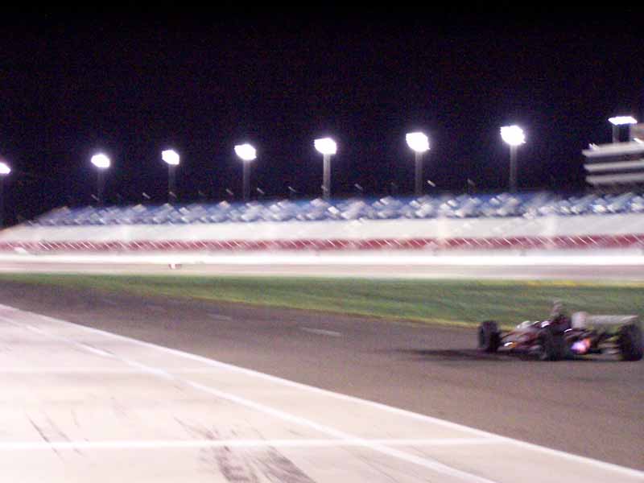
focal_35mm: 94
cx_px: 322
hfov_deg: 20.9
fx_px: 1749
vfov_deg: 15.7
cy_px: 242
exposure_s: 1/30
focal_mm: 15.6
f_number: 3.2
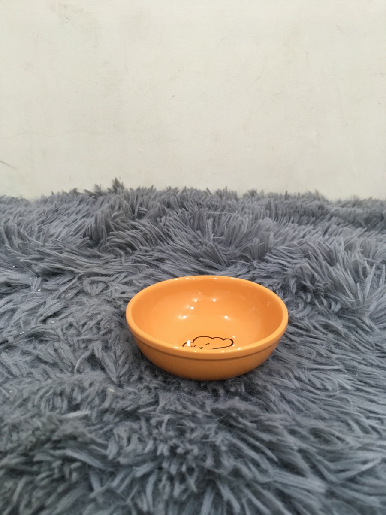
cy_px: 258
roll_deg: -0.4
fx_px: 431
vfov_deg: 61.7
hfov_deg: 48.2
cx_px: 193
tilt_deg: -24.7
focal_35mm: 29
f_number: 2.2
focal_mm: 4.15
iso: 125
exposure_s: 1/33
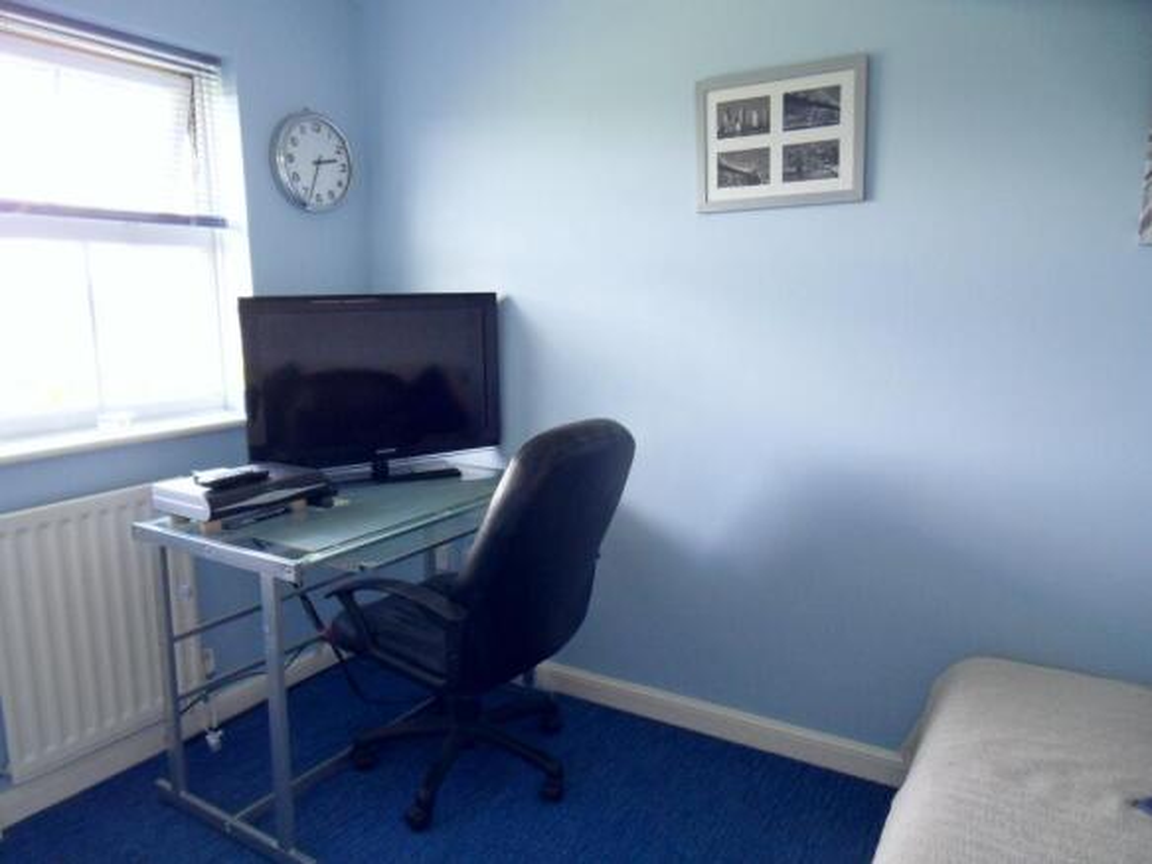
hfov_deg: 71.6
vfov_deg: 56.8
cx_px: 576
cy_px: 432
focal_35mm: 24
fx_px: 799
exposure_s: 1/30
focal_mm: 4.2
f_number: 3.3
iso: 200
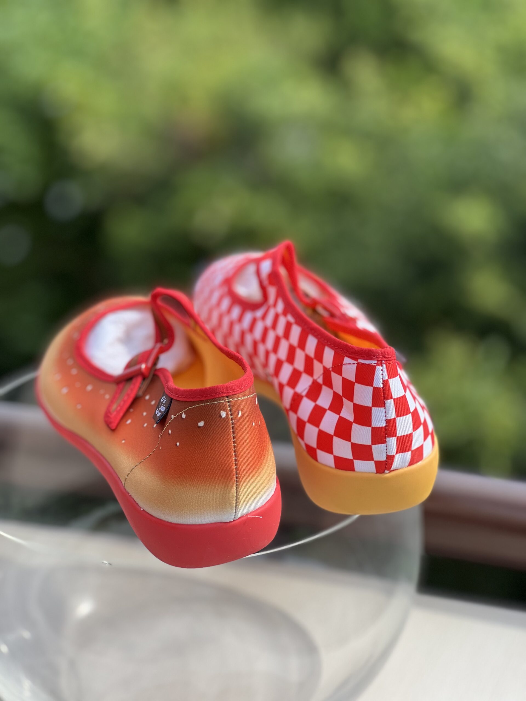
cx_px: 263
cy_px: 350
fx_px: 1560
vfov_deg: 25.3
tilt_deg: -24.6
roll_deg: +2.2
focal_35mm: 77
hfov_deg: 19.1
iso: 25
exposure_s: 1/270
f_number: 2.8
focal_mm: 9
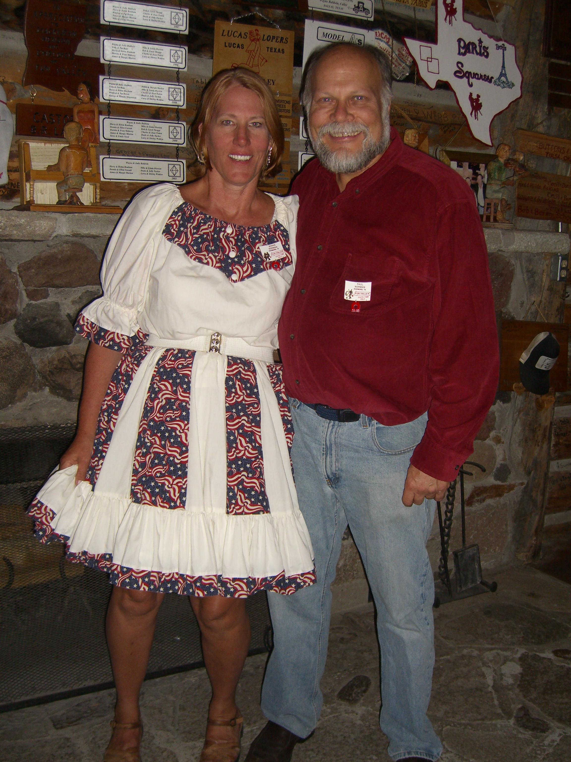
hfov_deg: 37.7
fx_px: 836
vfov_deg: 49.0
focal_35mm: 38
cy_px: 381
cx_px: 286
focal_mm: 7.9
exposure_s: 1/60
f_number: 2.8
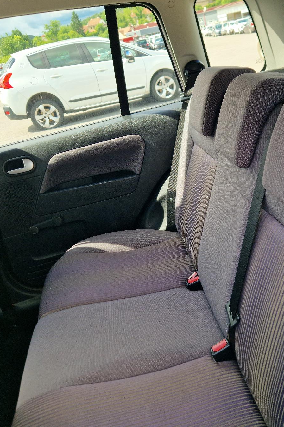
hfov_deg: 40.5
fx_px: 379
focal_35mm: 32
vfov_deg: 58.7
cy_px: 213
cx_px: 192
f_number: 1.8
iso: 50
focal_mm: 5.4
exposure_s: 1/222
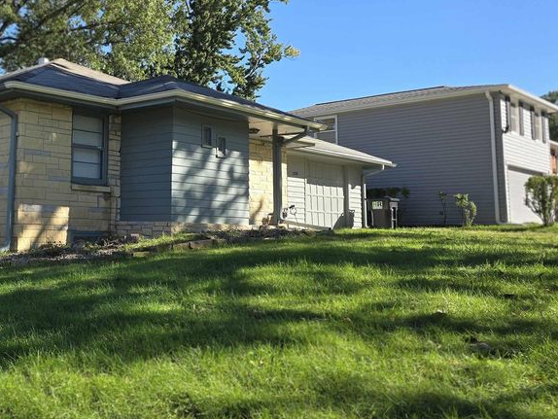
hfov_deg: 42.9
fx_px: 661
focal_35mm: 41
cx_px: 84
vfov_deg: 35.1
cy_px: 170
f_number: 1.7
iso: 12
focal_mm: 6.3
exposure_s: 1/360
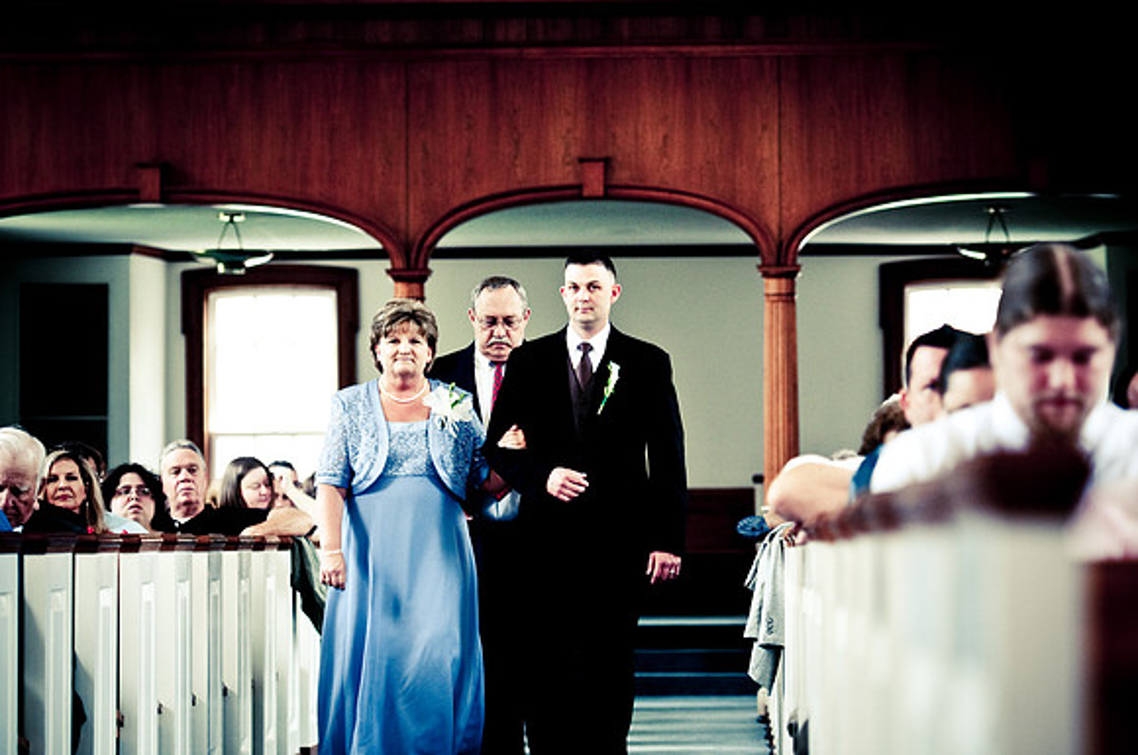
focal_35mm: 153
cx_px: 569
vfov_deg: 8.9
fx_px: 4830
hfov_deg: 13.4
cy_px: 378
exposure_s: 1/60
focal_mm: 102
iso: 200
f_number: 2.8
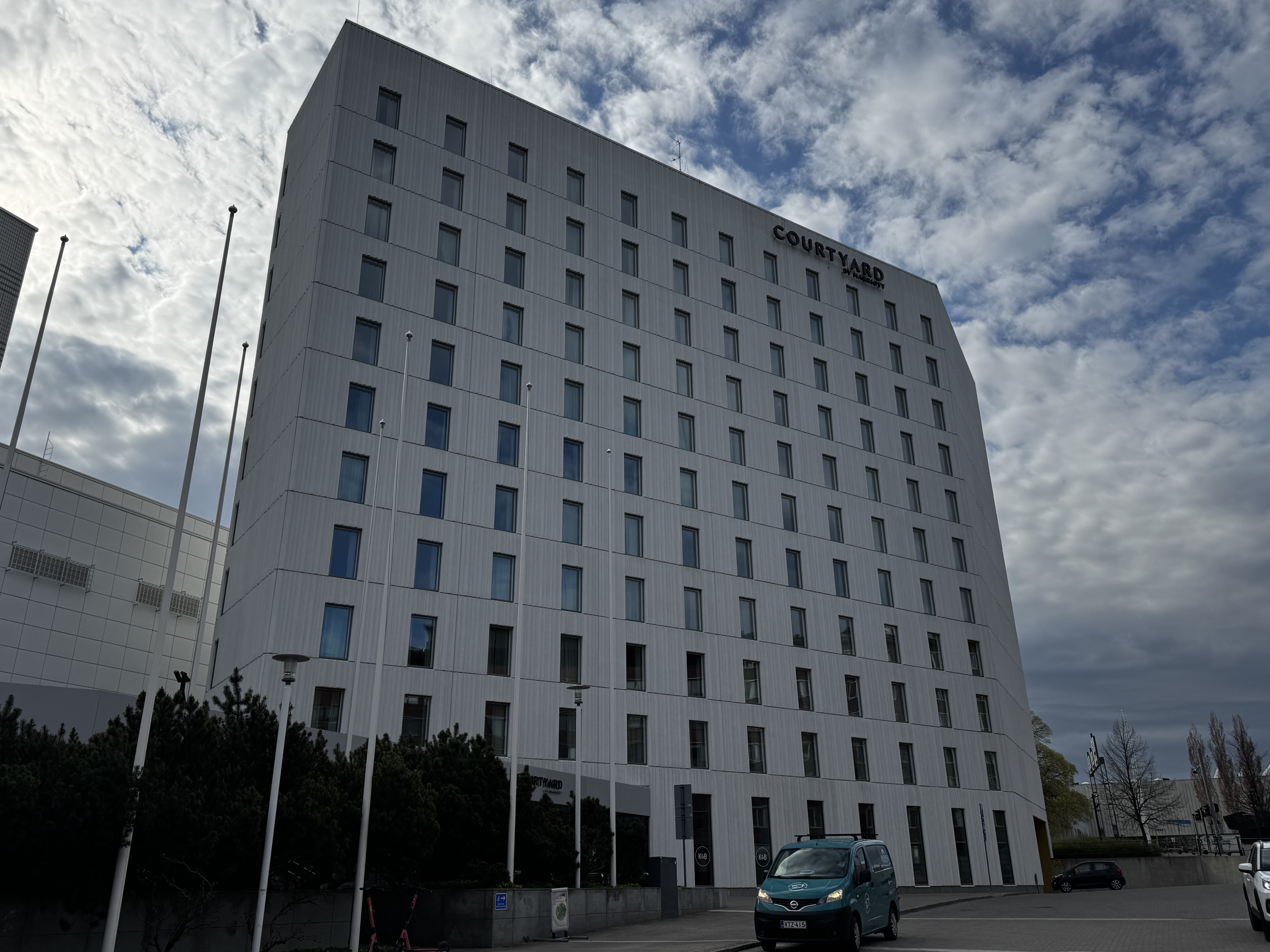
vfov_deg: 51.3
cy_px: 462
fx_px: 991
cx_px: 629
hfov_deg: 65.3
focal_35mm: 27
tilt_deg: +23.3
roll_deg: +0.6
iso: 80
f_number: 1.78
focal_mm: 6.76
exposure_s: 1/10417
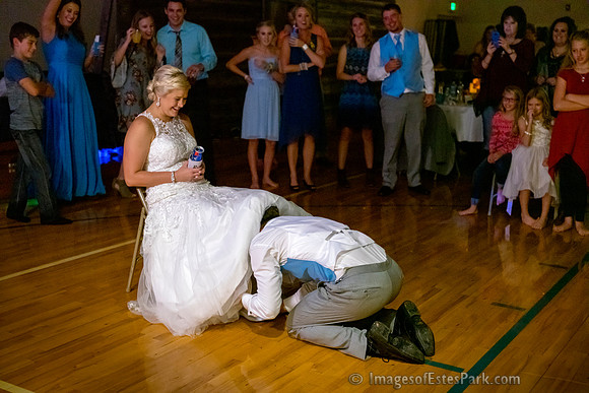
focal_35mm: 50
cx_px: 294
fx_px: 818
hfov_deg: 39.6
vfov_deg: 27.0
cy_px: 196
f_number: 3.2
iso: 12800
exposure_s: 1/50
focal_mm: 50
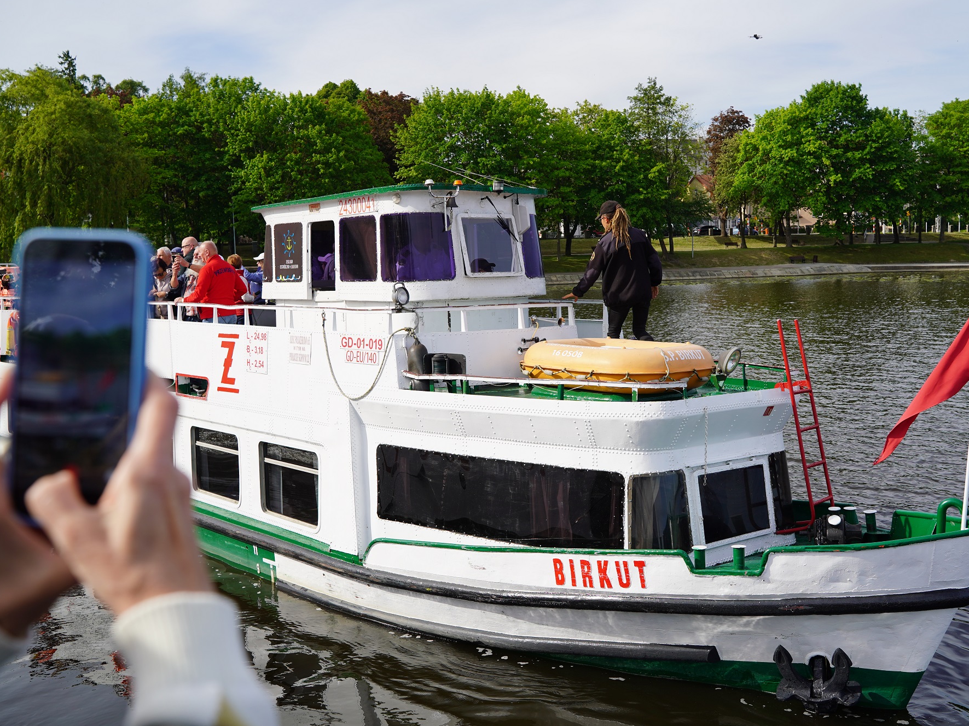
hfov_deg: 48.9
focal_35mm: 38
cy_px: 363
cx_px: 543
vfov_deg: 37.7
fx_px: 1064
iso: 100
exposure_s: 1/500
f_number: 5
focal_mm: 35
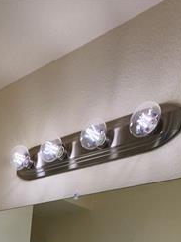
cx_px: -53
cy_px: 377
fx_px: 286
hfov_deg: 28.8
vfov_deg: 27.5
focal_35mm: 41
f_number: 2.2
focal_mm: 1.74
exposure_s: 1/200
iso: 32
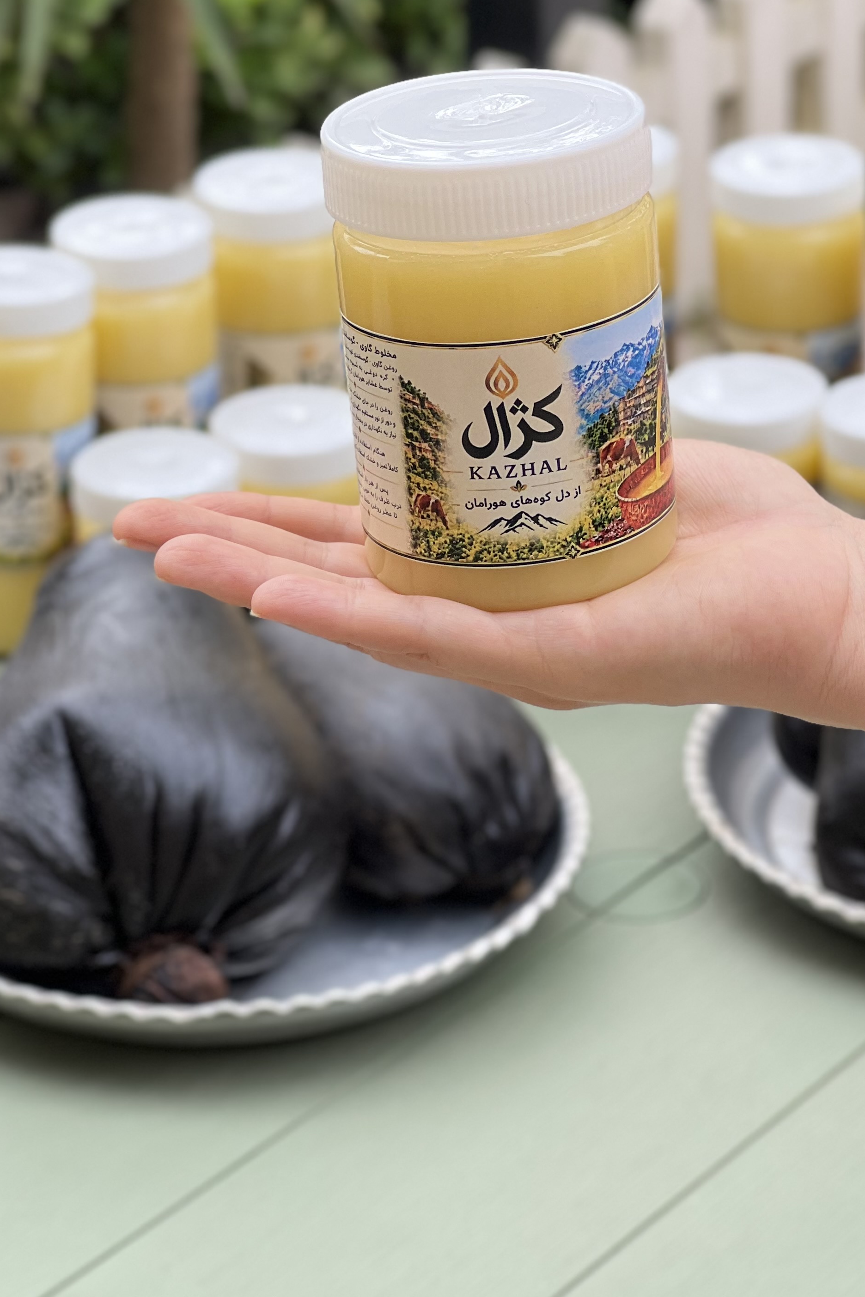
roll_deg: +2.9
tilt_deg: -21.0
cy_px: 433
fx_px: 4144
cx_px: 453
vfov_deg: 17.7
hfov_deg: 11.9
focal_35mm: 115
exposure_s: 1/121
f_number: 2.8
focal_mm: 9
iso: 32
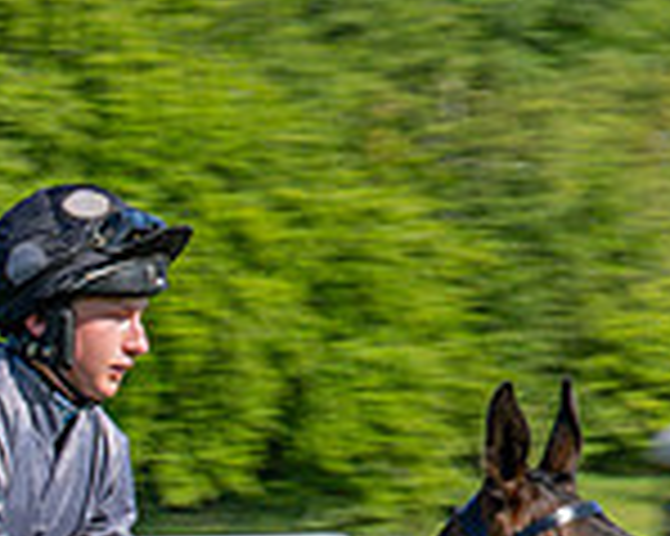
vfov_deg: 3.4
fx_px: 8858
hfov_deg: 4.3
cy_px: 968
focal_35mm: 447
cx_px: -196
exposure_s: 1/160
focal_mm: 70
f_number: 16
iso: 100
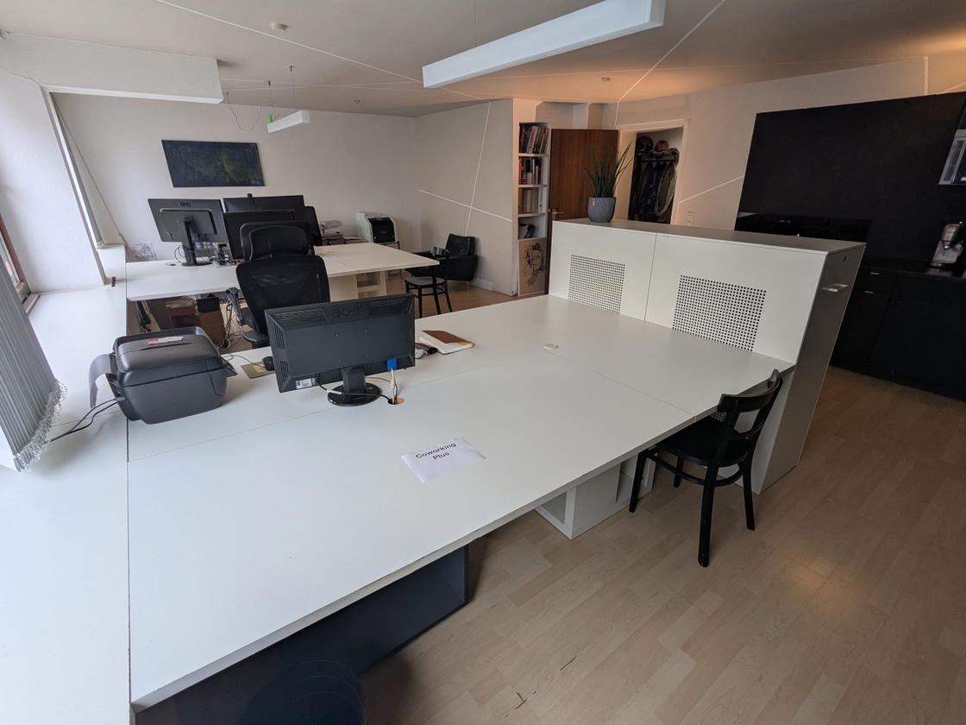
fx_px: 446
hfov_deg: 94.5
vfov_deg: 78.1
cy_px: 362
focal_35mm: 16
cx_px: 483
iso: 40
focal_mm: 2.35
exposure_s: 1/96.7
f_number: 2.2
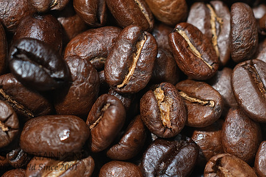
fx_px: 810
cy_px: 64
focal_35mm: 110
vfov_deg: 12.5
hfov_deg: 18.6
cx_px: 116
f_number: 4
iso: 200
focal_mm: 55
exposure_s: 1/100
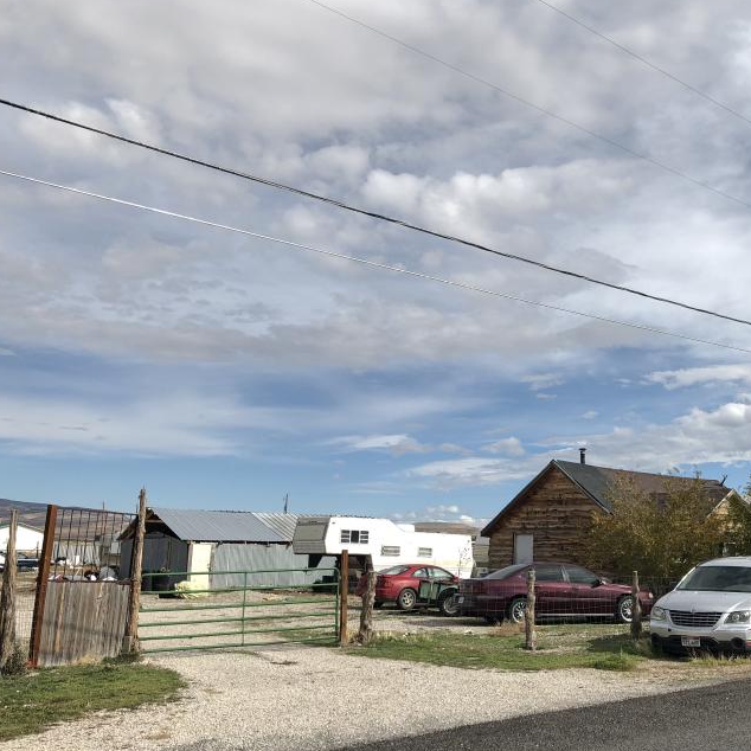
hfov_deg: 41.0
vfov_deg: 41.8
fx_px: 982
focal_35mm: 40
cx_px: 538
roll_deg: -1.6
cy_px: 423
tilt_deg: +8.8
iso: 20
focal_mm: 4
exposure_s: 1/1499
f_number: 1.8
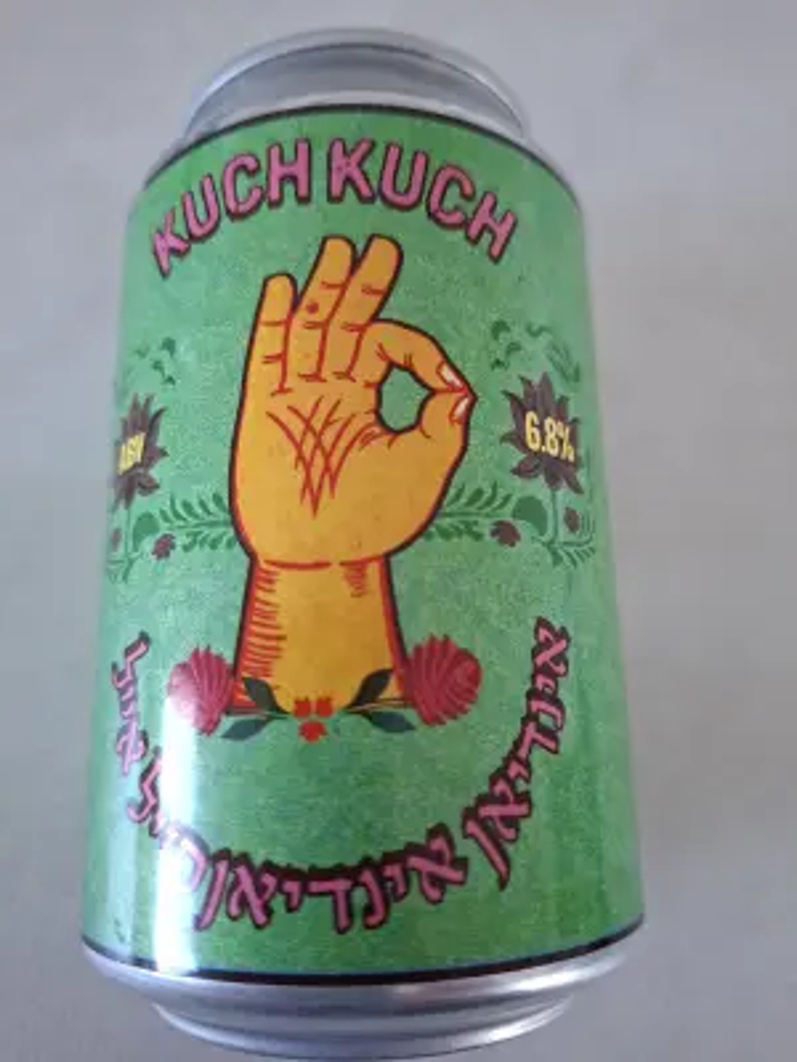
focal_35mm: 23
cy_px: 531
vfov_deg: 73.9
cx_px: 398
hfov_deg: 58.9
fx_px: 706
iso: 250
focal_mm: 5.54
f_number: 1.8
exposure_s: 1/100
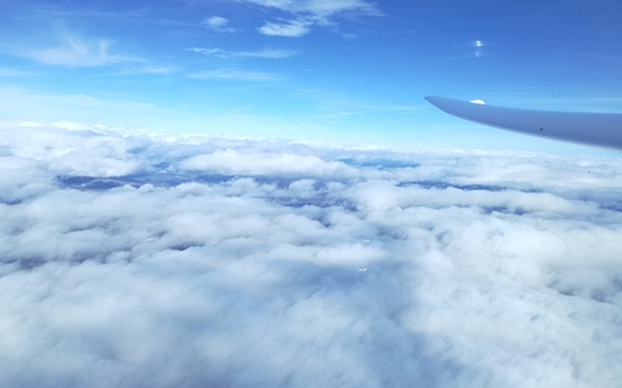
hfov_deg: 64.6
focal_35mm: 29
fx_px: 492
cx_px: 308
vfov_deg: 43.1
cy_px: 182
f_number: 2
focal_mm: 3.79
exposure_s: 1/1391
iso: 50
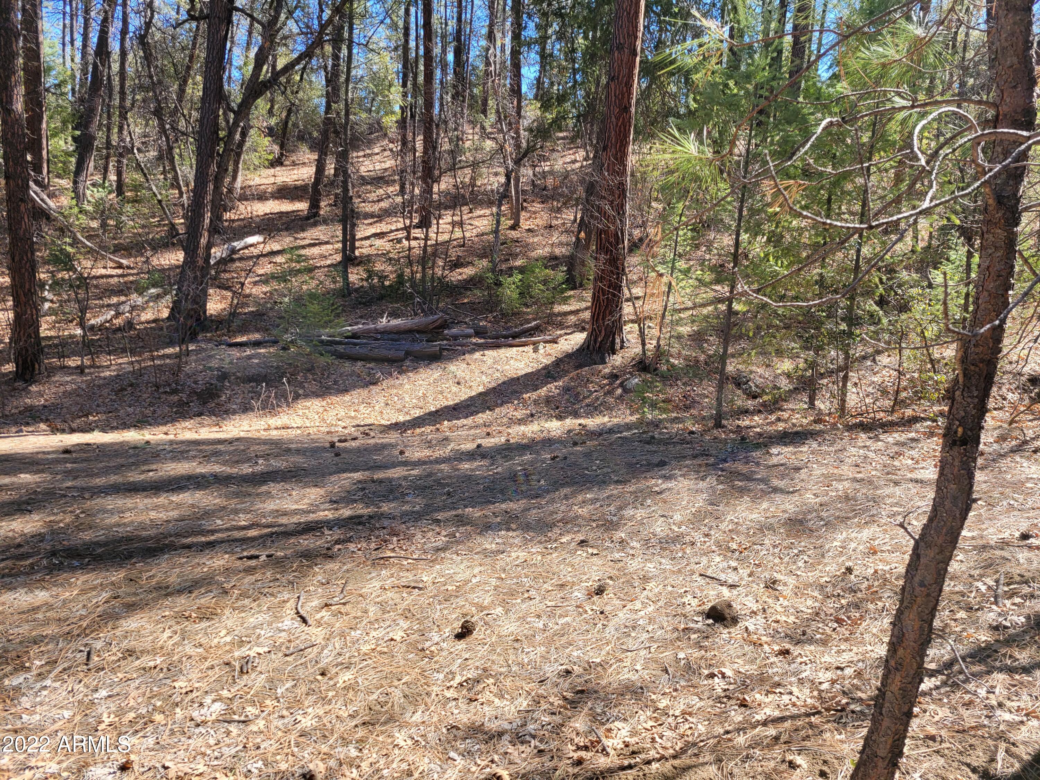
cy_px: 390
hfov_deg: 67.3
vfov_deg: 53.1
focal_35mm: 26
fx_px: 781
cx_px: 520
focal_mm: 5.4
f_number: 1.8
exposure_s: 1/554
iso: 40
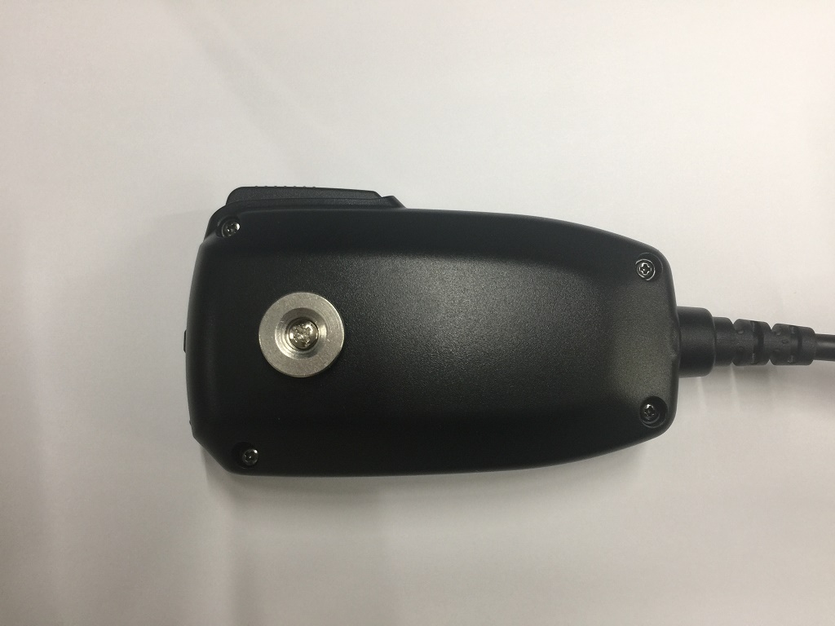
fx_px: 700
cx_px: 418
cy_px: 313
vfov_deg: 48.2
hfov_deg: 61.7
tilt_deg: -84.5
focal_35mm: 29
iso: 40
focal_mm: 4.15
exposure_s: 1/30
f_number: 2.2
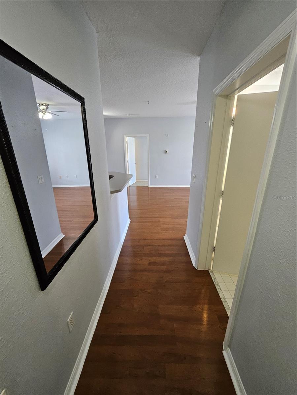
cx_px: 148
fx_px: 149
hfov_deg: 89.9
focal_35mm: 13
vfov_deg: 106.2
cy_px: 198
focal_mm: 1.7
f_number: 2.2
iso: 320
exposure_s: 1/60
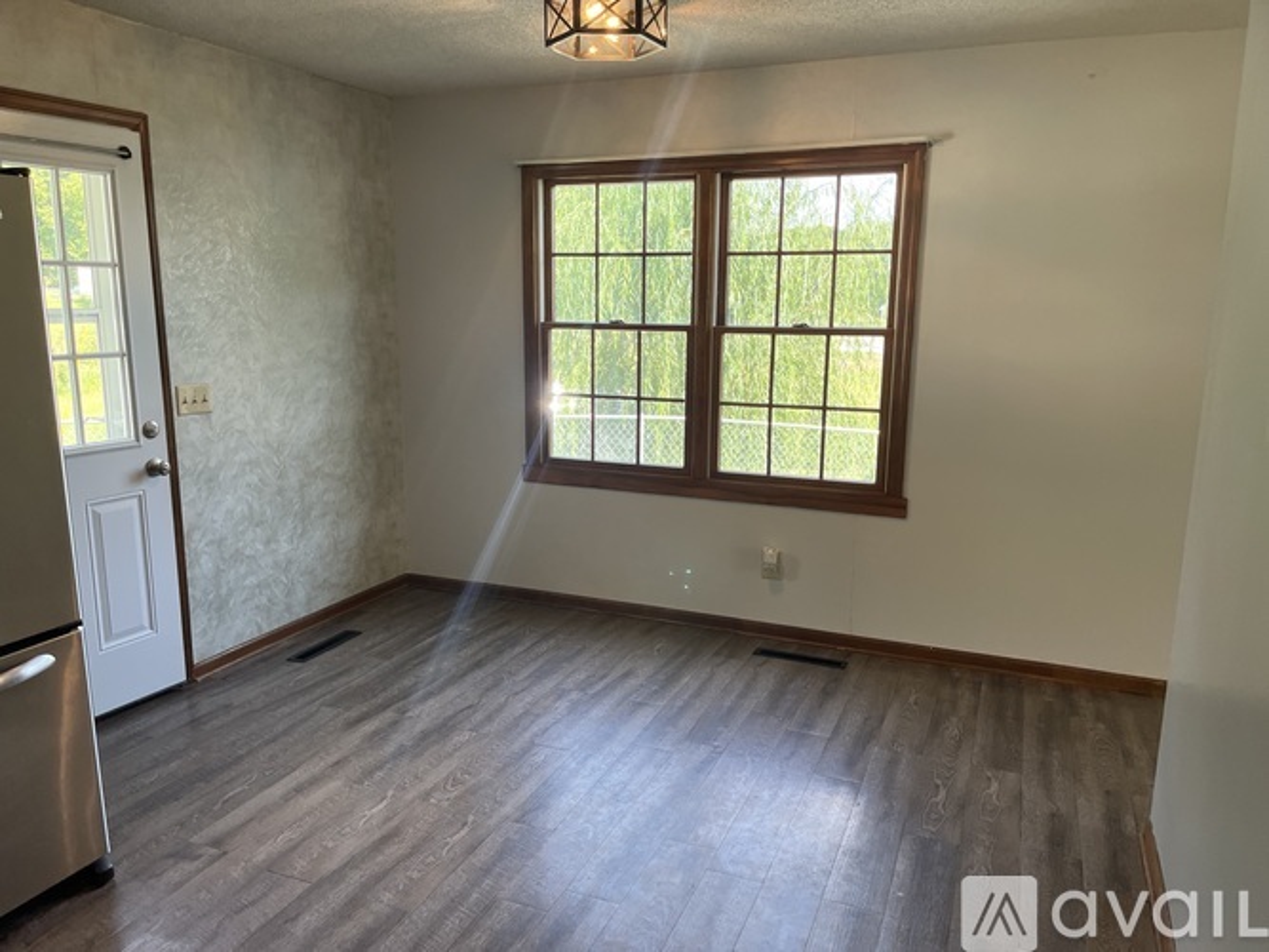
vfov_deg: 53.0
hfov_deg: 67.3
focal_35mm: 26
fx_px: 953
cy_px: 476
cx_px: 634
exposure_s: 1/120
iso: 80
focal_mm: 5.1
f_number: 1.6
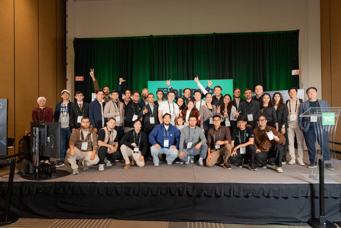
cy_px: 114
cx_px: 170
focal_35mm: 24
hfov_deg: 73.7
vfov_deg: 53.1
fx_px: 227
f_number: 2.8
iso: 1250
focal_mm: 24
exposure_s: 1/250
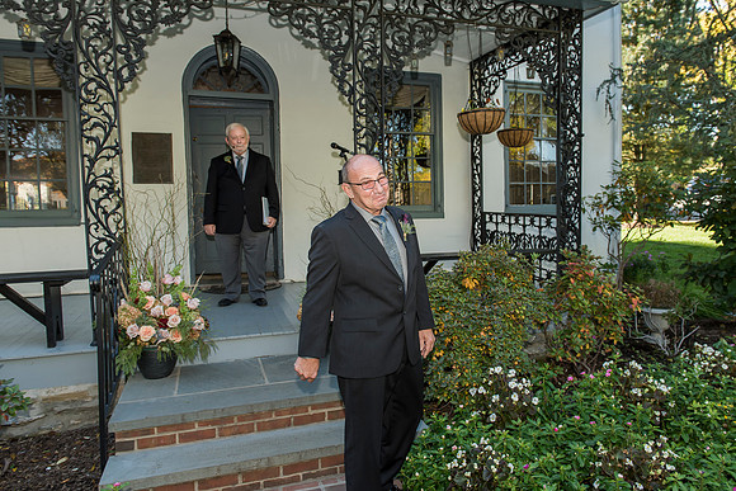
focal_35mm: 26
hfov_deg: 70.2
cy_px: 229
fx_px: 523
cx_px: 392
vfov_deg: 50.3
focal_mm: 24
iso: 320
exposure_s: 1/125
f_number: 5
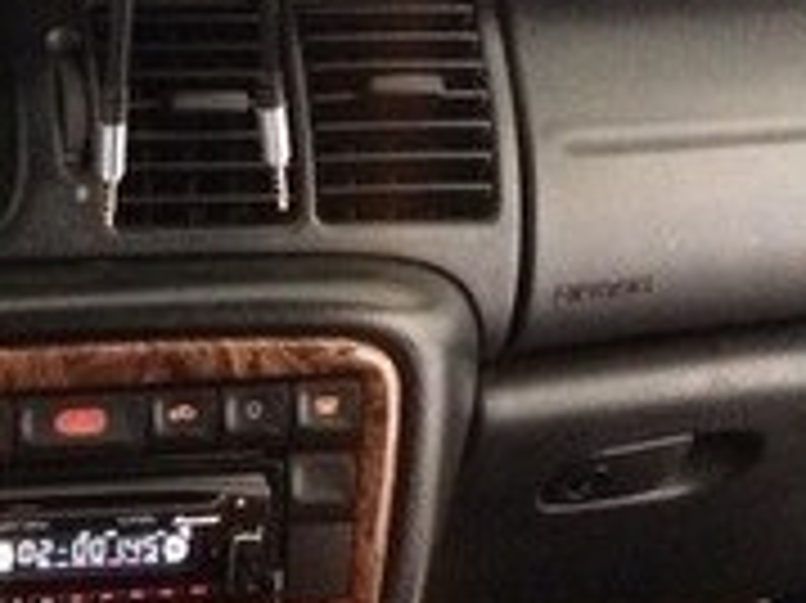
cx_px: -248
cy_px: 794
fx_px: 2490
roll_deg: -0.4
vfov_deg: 13.3
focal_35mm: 107
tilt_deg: -26.0
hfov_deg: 17.3
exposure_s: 1/17
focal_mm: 4.15
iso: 400
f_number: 2.2
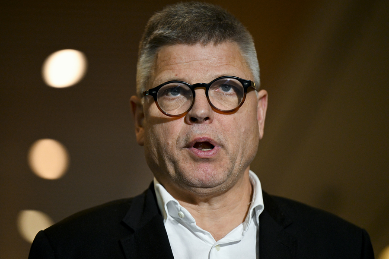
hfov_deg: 10.5
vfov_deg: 7.0
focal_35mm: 195
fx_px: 2107
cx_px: 194
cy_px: 130
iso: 3200
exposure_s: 1/500
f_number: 2.8
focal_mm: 195
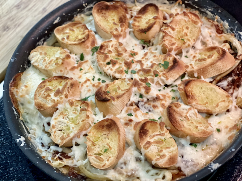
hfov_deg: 25.3
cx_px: 121
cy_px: 90
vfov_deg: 19.1
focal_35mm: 77
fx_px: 538
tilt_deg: -56.5
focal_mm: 9
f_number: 2.8
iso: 250
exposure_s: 1/40
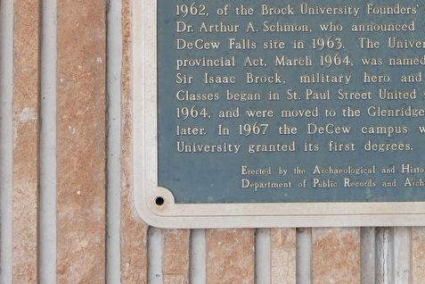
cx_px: 349
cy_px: 33
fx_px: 2160
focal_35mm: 183
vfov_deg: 7.5
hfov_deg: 11.2
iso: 100
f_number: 4
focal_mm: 18.9
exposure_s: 1/80
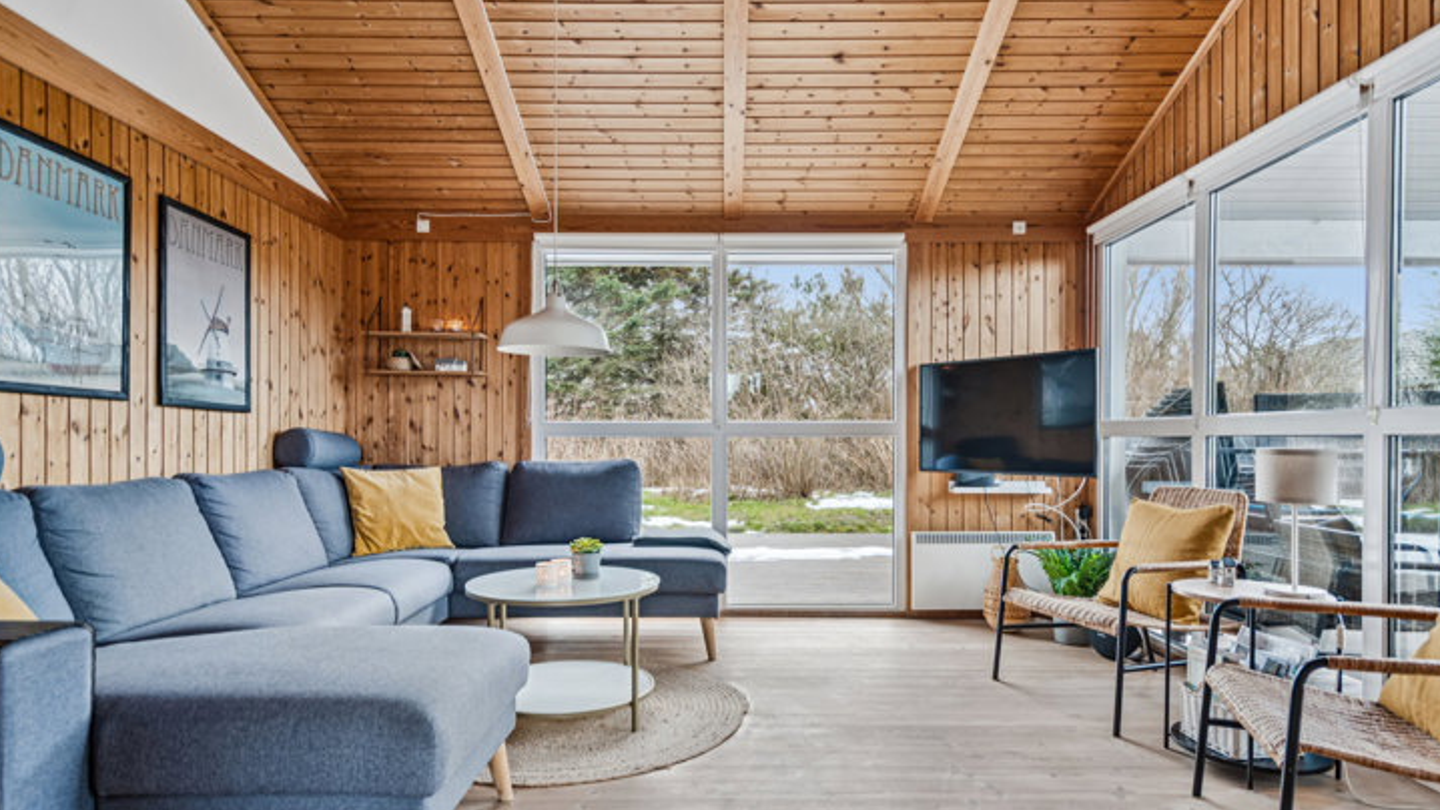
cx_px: 724
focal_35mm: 21
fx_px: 802
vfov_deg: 53.5
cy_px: 446
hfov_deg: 83.8
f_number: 4
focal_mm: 18
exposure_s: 1/15
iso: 400
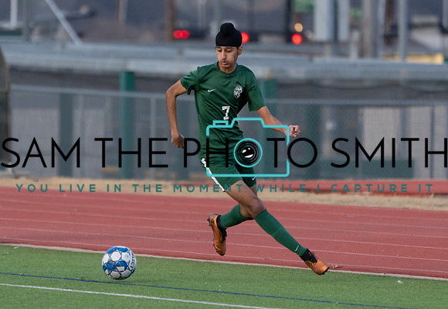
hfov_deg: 3.4
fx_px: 7654
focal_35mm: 609
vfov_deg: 2.3
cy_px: 147
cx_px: 207
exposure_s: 1/1250
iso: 1600
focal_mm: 400
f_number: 5.6
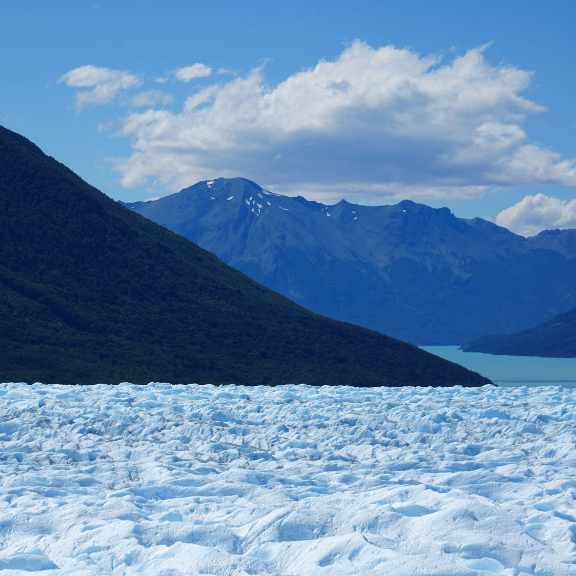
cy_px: 289
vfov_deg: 12.9
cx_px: 215
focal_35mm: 135
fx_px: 2541
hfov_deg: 12.9
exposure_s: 1/400
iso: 100
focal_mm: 105
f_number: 10
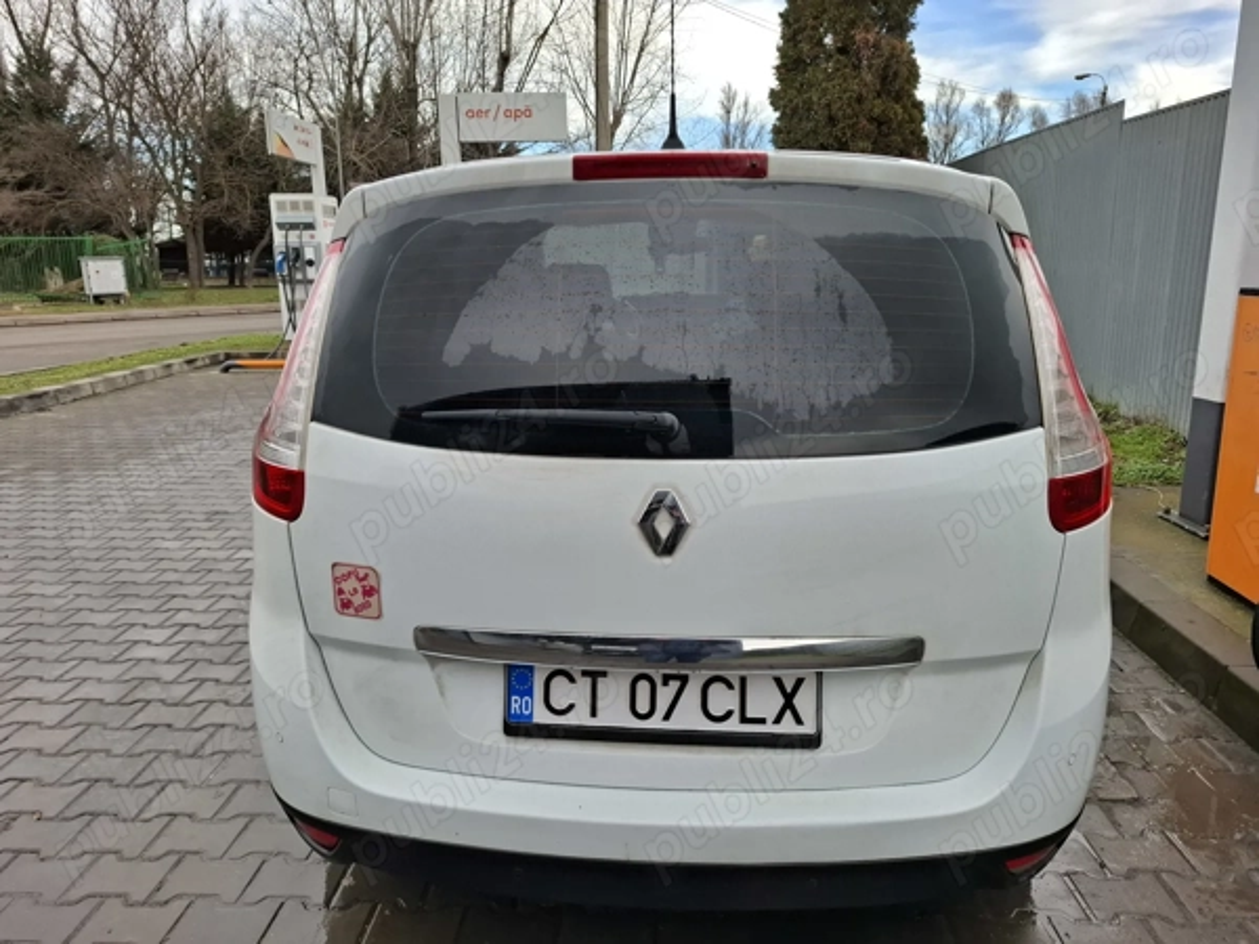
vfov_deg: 58.9
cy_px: 472
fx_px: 837
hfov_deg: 73.9
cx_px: 630
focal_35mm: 23
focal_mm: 5.54
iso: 50
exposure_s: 1/631
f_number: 1.8
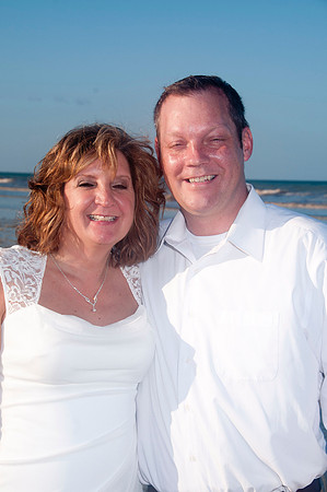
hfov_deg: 14.7
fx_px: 1270
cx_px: 164
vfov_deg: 21.9
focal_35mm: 93
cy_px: 246
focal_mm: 62
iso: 100
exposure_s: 1/250
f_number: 11
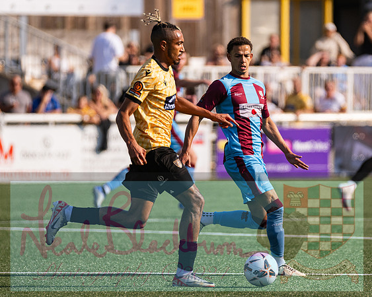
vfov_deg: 3.3
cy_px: 133
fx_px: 5160
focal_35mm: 469
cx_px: 246
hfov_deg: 4.1
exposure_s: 1/4000
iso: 200
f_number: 2.8
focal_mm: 240
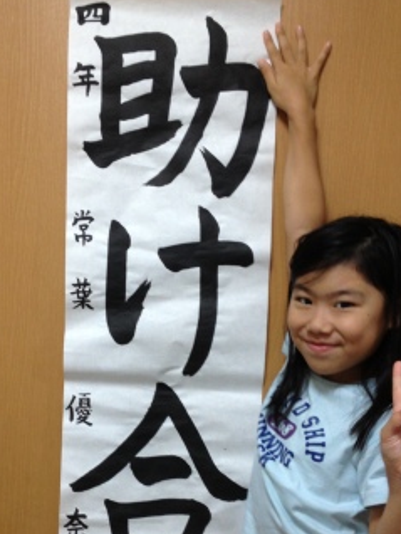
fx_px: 848
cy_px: 371
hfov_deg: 26.4
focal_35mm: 55
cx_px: 130
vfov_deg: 34.5
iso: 80
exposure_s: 1/20
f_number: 2.4
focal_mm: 4.28
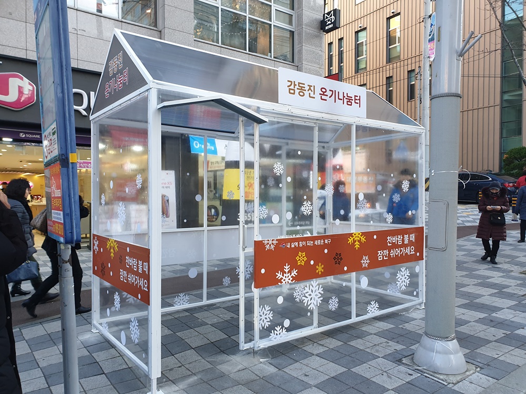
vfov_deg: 53.1
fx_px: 395
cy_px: 197
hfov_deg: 67.3
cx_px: 263
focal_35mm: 26
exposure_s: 1/120
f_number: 2.4
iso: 80
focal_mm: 4.3
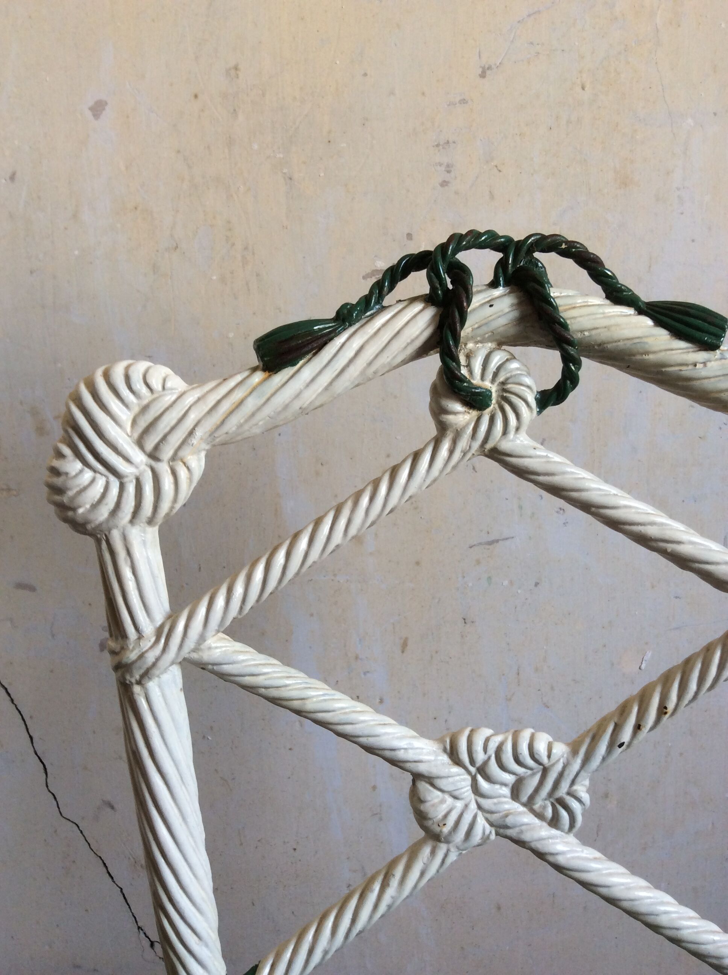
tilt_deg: -11.3
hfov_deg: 44.1
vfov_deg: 56.9
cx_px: 364
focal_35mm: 32
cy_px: 488
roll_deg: +1.1
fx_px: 900
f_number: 2.4
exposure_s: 1/25
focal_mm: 3.3
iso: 40
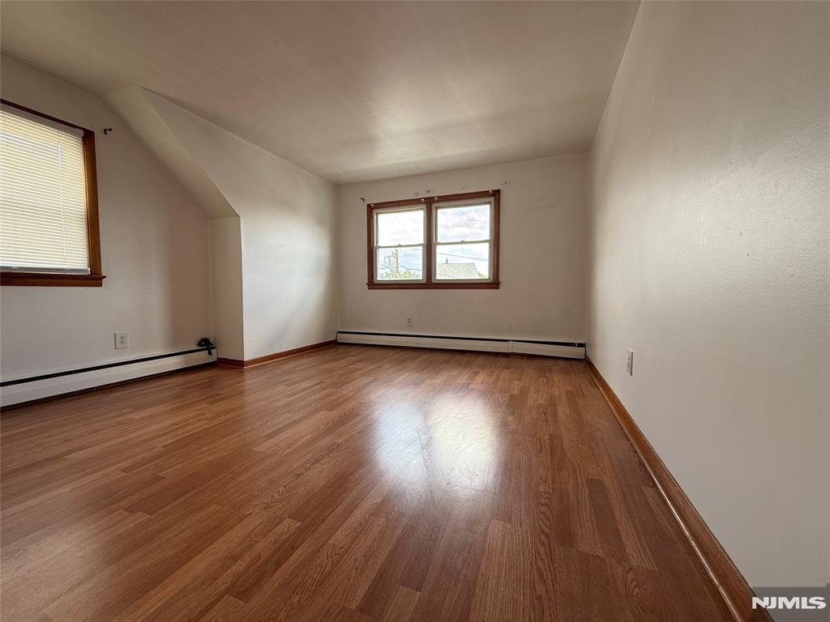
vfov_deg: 85.7
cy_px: 311
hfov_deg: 102.1
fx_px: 336
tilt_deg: -2.3
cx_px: 415
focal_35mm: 14
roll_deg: +0.3
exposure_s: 1/99
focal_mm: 2.22
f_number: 2.2
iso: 64
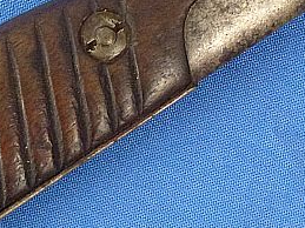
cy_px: 125
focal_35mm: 235
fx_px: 2070
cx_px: -18
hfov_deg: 8.4
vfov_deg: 6.3
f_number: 4.7
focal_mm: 13.6
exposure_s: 1/60
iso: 400
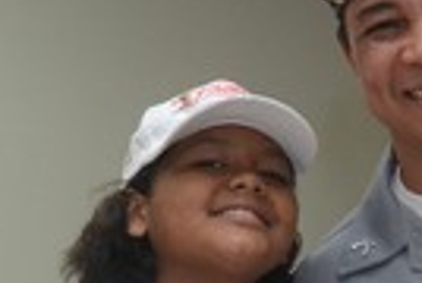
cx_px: 409
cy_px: 302
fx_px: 1829
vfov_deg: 8.8
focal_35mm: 156
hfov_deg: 13.0
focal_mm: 31
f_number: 4
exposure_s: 1/125
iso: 1600
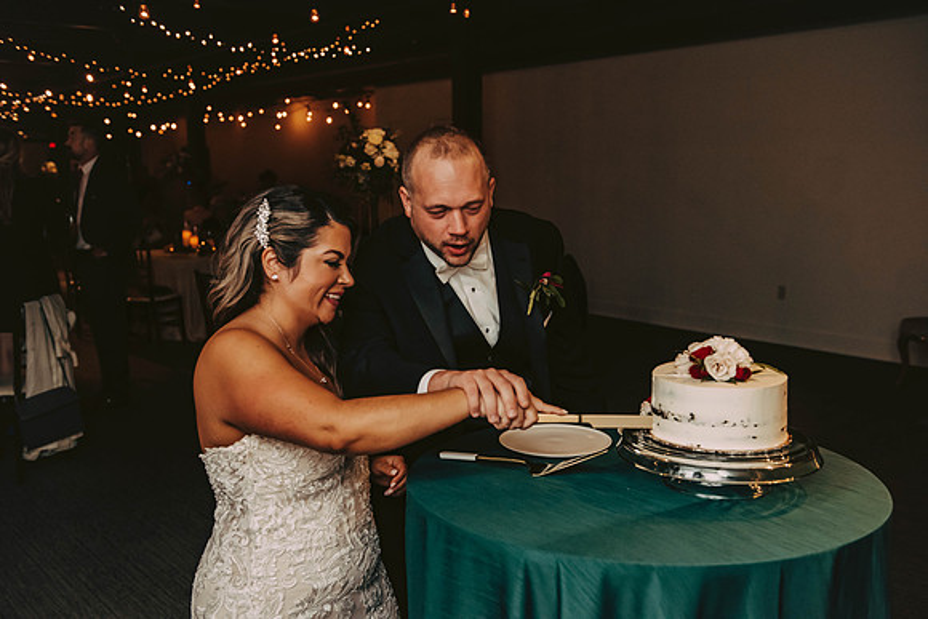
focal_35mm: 38
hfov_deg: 50.7
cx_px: 464
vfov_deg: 35.1
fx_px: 980
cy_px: 310
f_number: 3.5
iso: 2000
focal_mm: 38
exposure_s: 1/200
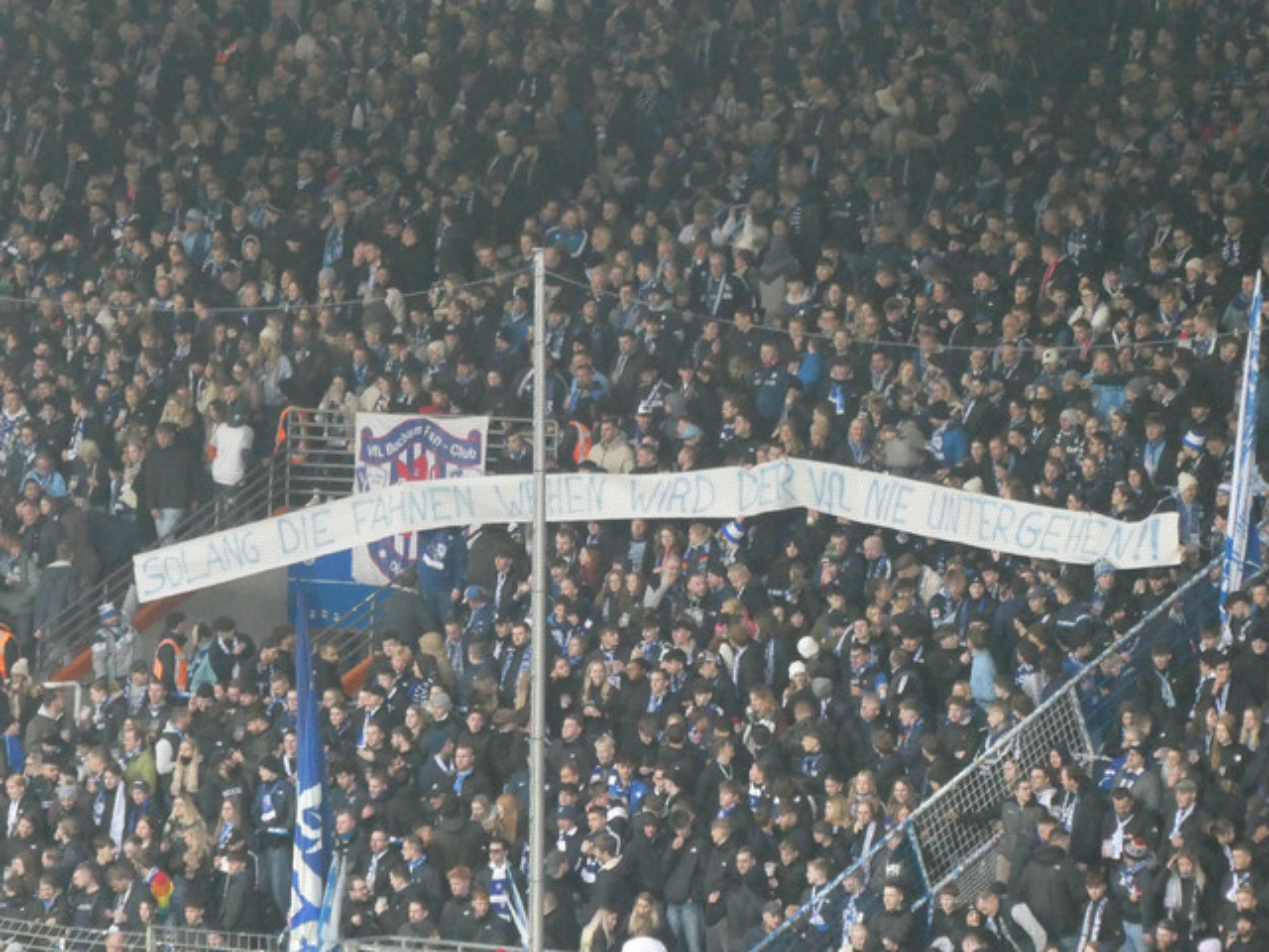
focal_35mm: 300
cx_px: 634
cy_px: 476
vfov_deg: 5.0
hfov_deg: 6.6
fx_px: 10998
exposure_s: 1/100
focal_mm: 53.8
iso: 1600
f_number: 5.8
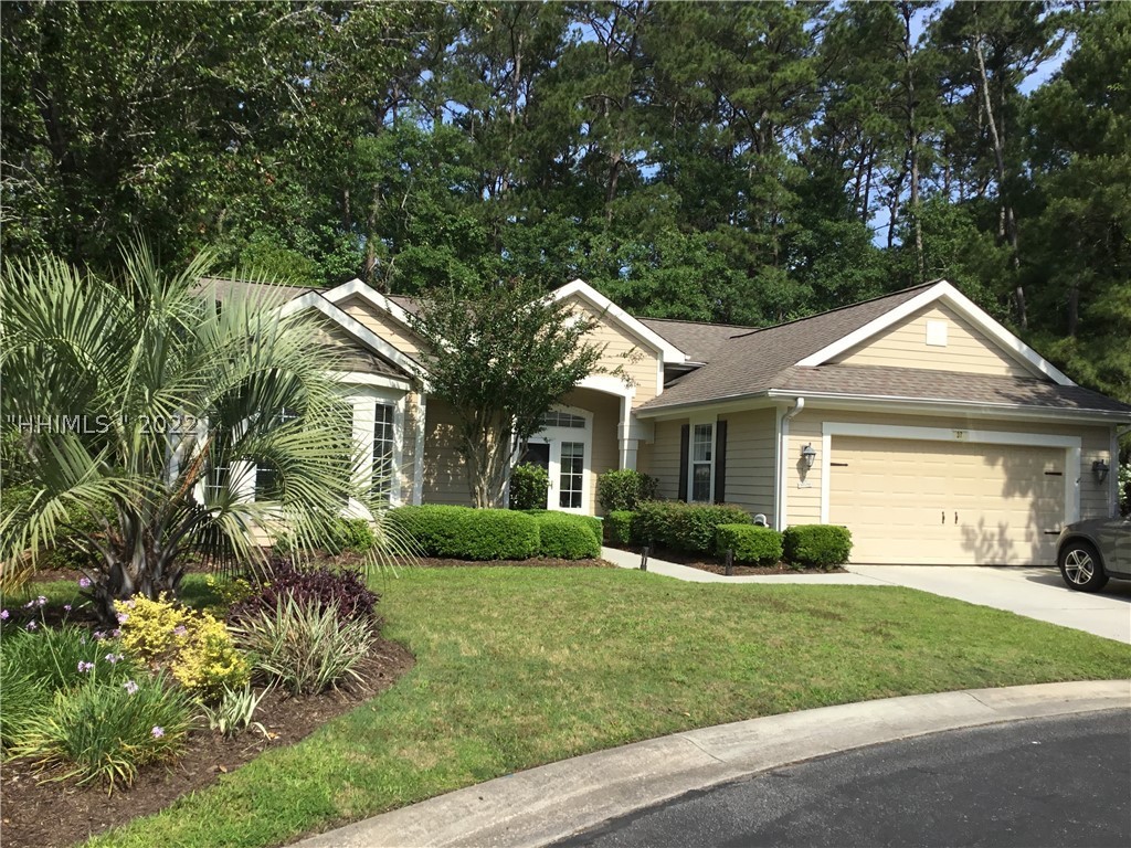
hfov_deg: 58.4
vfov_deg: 45.4
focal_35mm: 31
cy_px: 424
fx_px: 1013
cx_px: 566
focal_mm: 3.3
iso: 25
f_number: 2.4
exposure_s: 1/1253
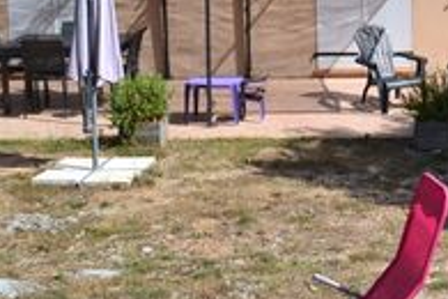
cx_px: 450
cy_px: -44
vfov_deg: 15.9
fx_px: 1033
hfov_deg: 23.4
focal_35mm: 83
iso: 400
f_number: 10
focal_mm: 18
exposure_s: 1/320
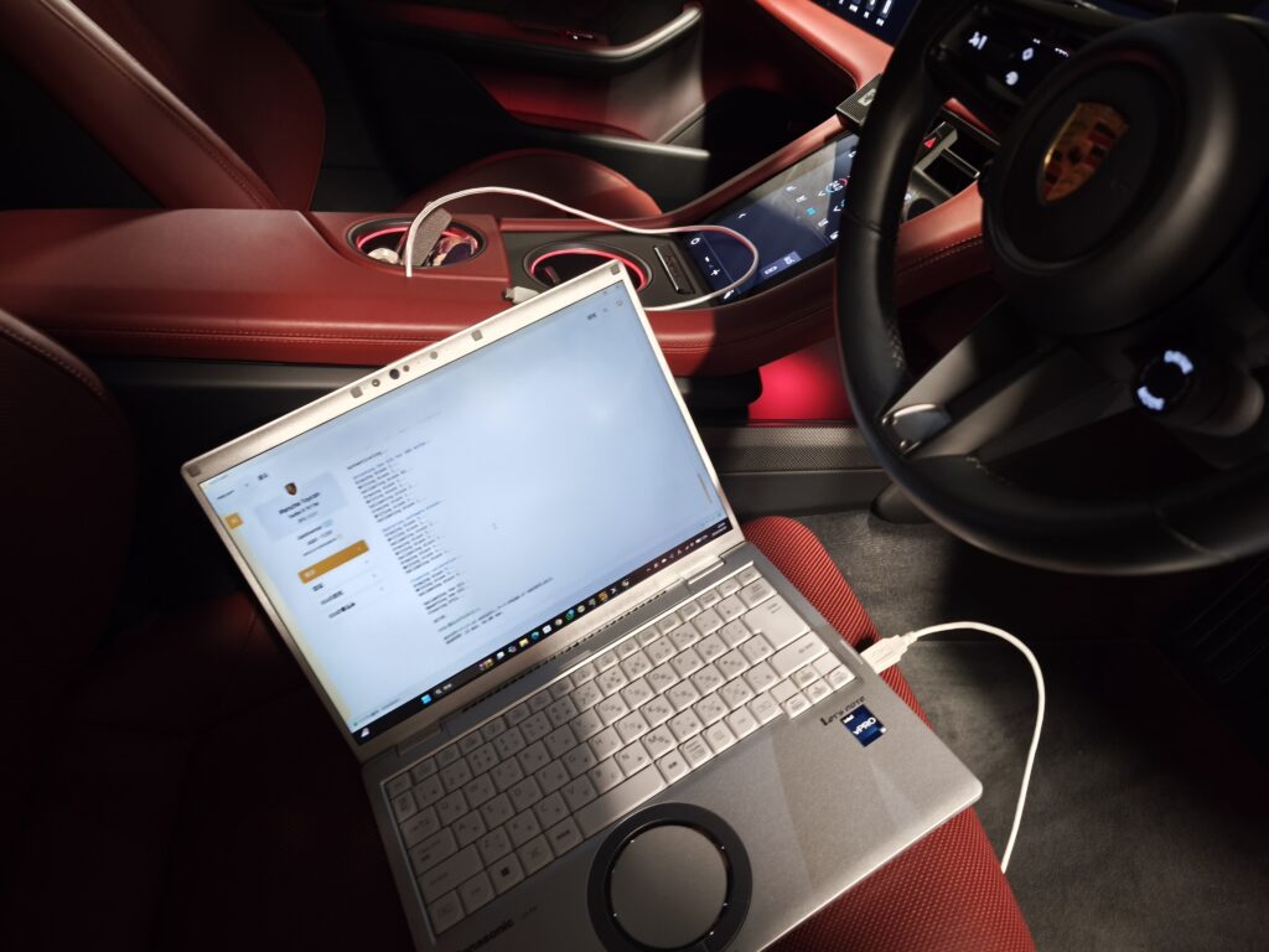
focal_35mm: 23
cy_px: 476
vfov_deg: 58.9
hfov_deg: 73.9
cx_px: 634
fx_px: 843
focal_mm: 6.57
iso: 3200
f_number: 1.6
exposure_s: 1/25
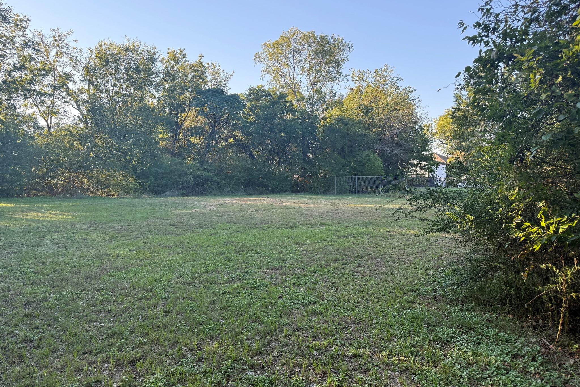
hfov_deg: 71.5
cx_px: 290
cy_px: 194
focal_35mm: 25
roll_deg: -1.4
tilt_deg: -3.0
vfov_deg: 51.3
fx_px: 403
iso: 100
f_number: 1.78
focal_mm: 6.76
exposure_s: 1/575
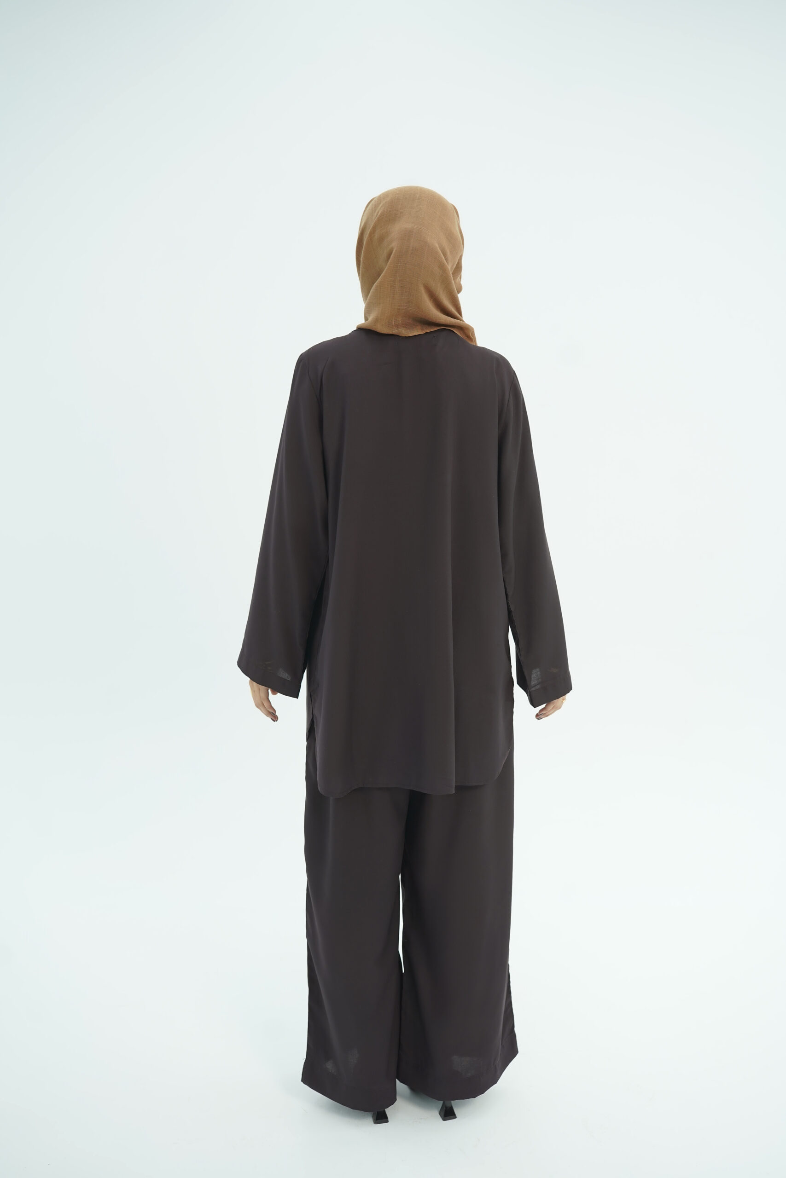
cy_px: 589
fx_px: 1146
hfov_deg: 37.9
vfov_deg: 54.4
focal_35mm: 35
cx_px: 393
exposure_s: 1/125
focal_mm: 35
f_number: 4
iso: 400
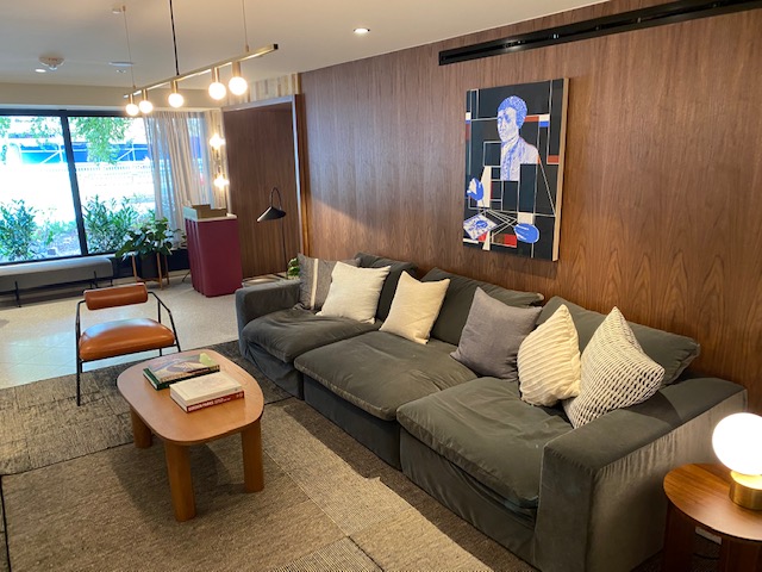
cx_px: 381
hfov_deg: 67.3
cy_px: 286
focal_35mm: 26
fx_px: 572
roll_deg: +1.5
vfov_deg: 53.1
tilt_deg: -14.3
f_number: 1.8
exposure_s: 1/60
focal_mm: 4.25
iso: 320
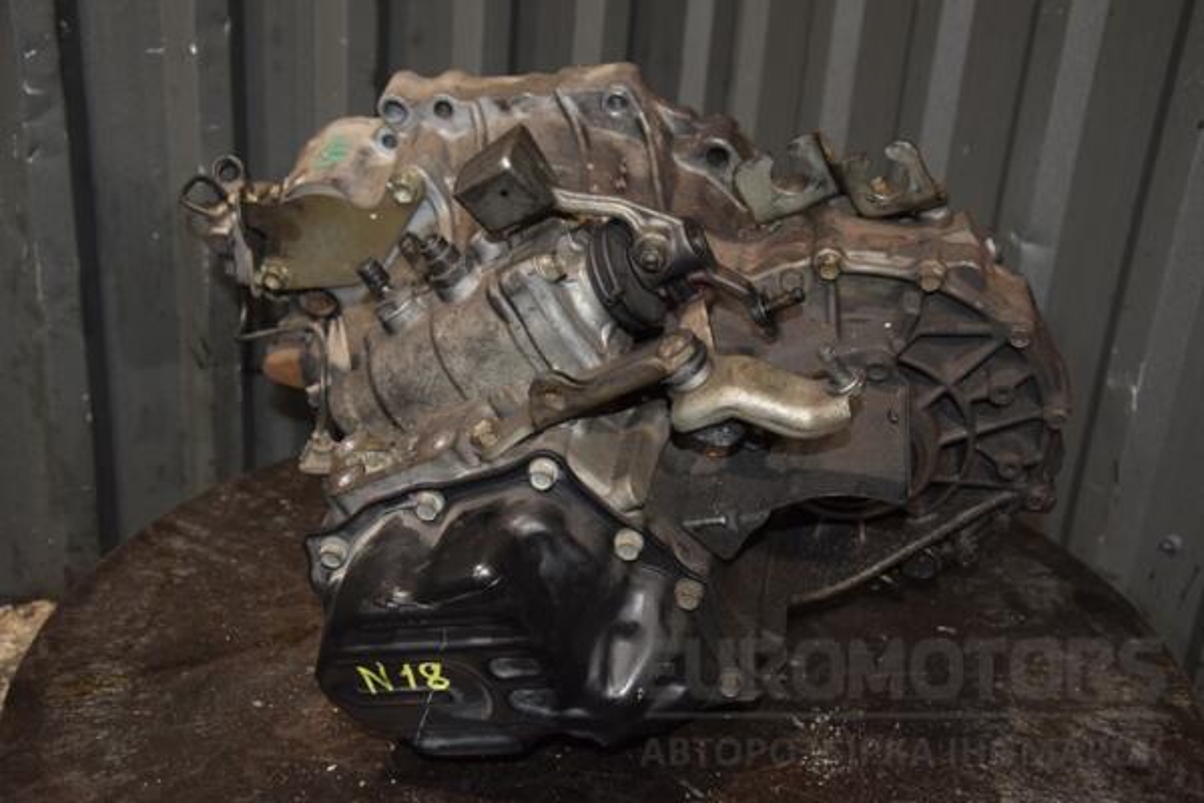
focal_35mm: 39
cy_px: 402
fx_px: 1304
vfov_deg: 34.2
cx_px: 602
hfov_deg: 49.6
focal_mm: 26
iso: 800
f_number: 5
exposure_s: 1/60
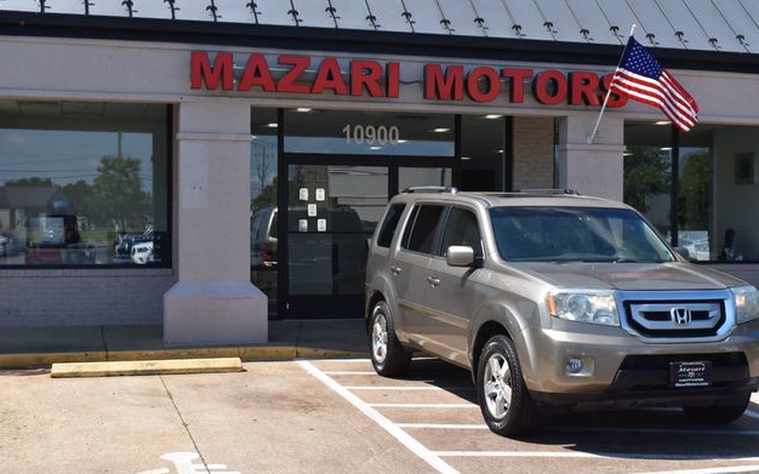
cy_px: 257
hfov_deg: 40.3
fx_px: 1034
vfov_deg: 25.8
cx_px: 384
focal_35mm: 50
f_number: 11
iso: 400
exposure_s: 1/500
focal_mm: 32
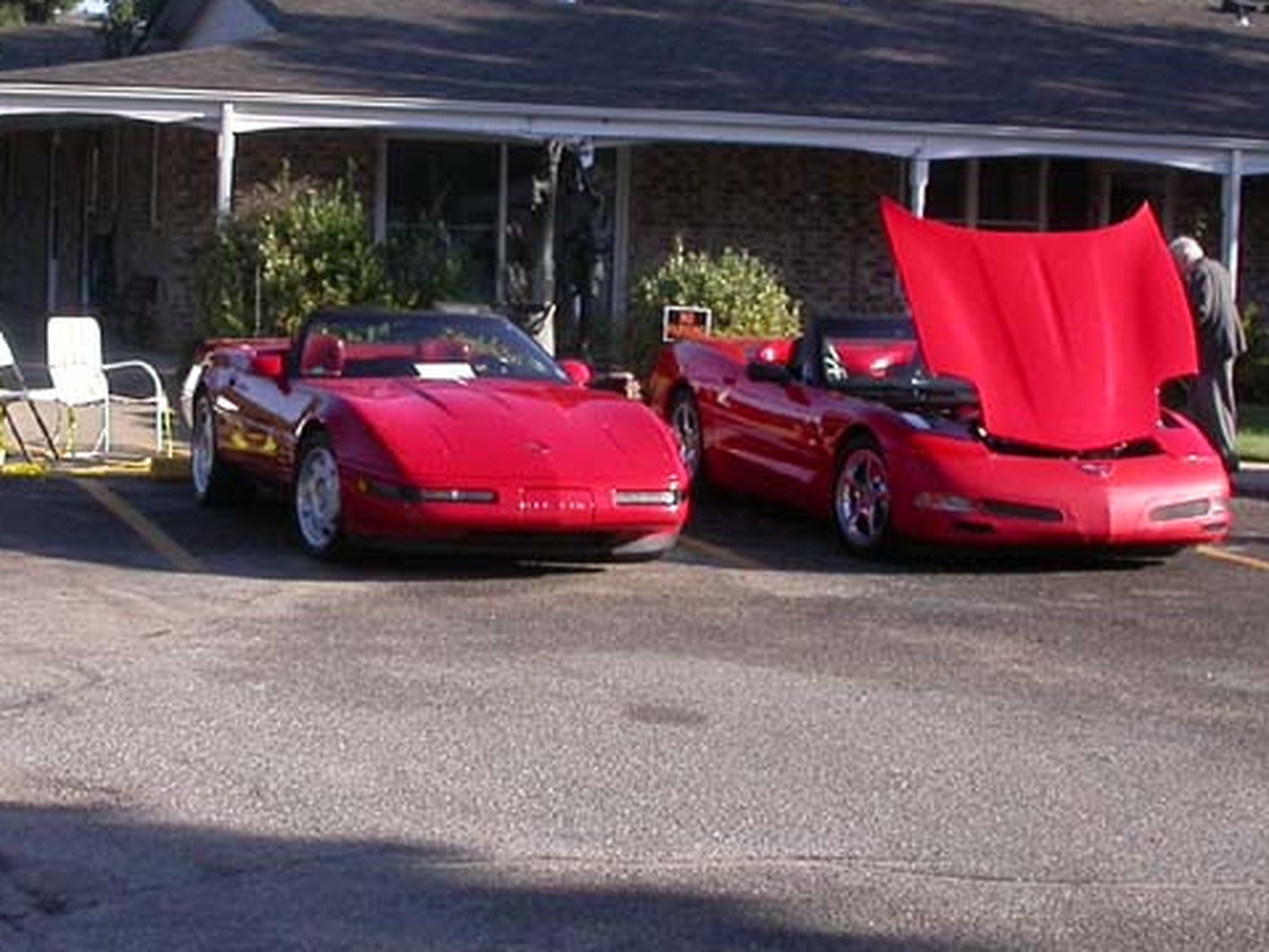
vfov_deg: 18.2
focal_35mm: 81
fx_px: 2969
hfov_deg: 23.9
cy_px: 365
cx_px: 362
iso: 100
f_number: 6
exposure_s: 1/264
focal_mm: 7.85
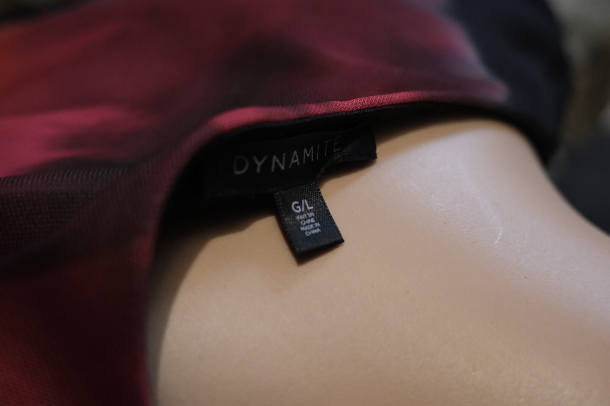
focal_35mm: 38
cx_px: 305
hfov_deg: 50.7
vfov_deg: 35.0
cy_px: 203
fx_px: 644
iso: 5000
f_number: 3.5
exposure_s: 1/125
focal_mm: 25.5
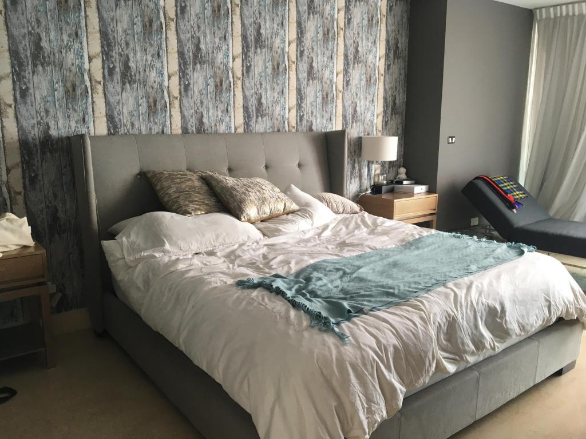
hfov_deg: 61.7
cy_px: 220
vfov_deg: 48.2
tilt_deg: -10.7
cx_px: 293
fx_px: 491
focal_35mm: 29
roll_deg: -0.3
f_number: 2.2
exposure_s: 1/30
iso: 64
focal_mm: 4.15
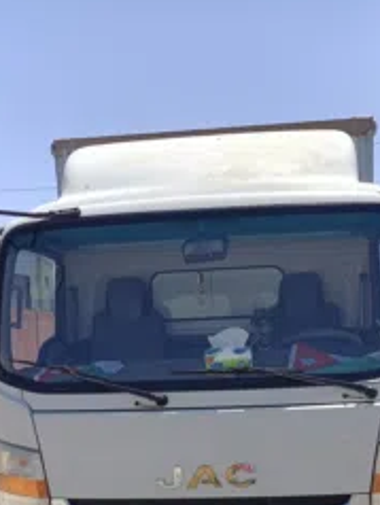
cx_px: 193
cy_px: 410
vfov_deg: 42.6
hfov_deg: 34.4
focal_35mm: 42
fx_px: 614
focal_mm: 4.74
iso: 100
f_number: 1.79
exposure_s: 1/450
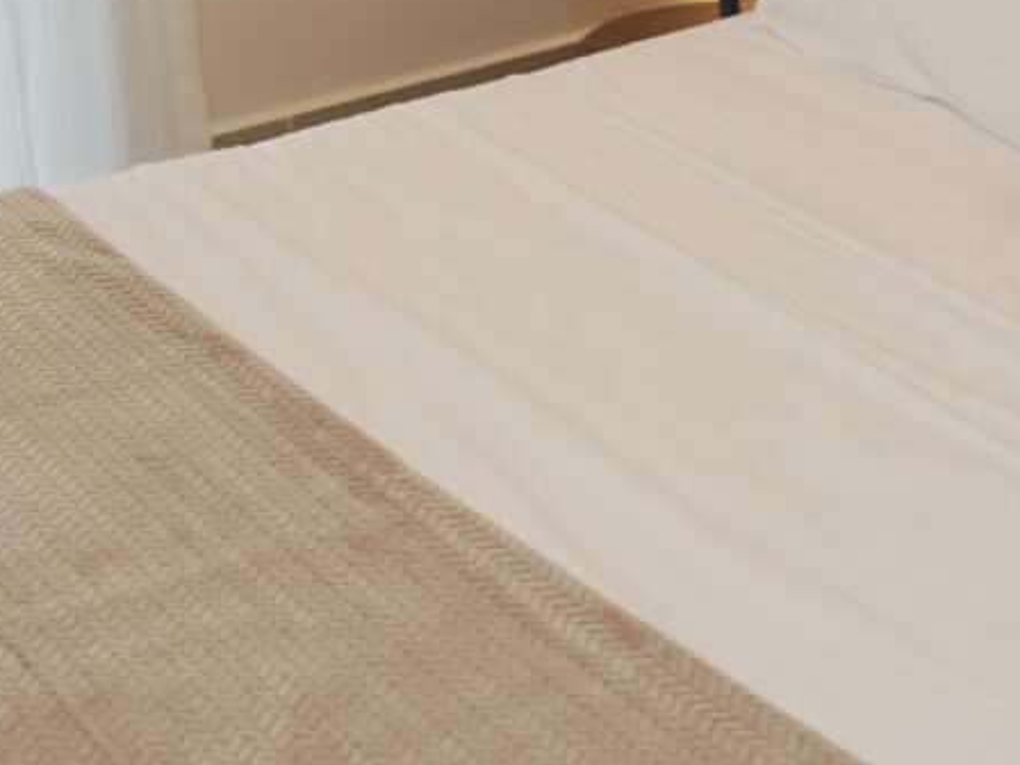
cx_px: 603
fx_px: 2917
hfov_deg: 19.8
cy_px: -398
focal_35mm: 99
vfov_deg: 14.0
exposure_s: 1/125
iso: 250
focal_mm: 24
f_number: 2.8
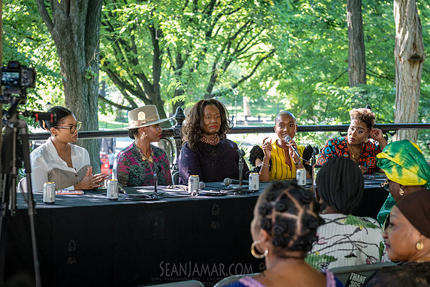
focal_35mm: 95
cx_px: 192
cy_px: 145
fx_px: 1131
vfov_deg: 14.5
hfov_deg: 21.5
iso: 2000
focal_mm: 70
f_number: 4.5
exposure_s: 1/160
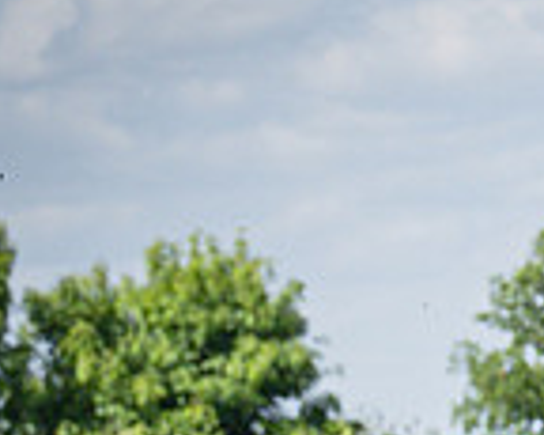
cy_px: 608
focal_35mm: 652
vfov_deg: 2.4
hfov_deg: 2.9
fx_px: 10490
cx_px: 1542
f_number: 5
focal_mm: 70
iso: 400
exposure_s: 1/2000
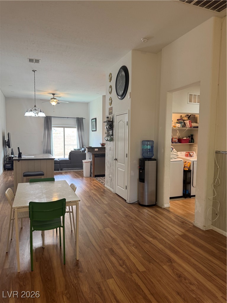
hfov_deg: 56.8
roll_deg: -0.3
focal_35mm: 24
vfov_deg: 71.6
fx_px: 210
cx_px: 114
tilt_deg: -4.9
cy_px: 152
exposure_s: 1/60
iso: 160
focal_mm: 6.76
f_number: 1.78
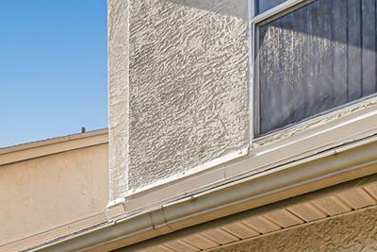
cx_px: -134
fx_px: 629
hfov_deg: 27.1
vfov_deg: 17.3
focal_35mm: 60
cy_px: 484
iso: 400
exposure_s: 1/320
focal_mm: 10
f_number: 8
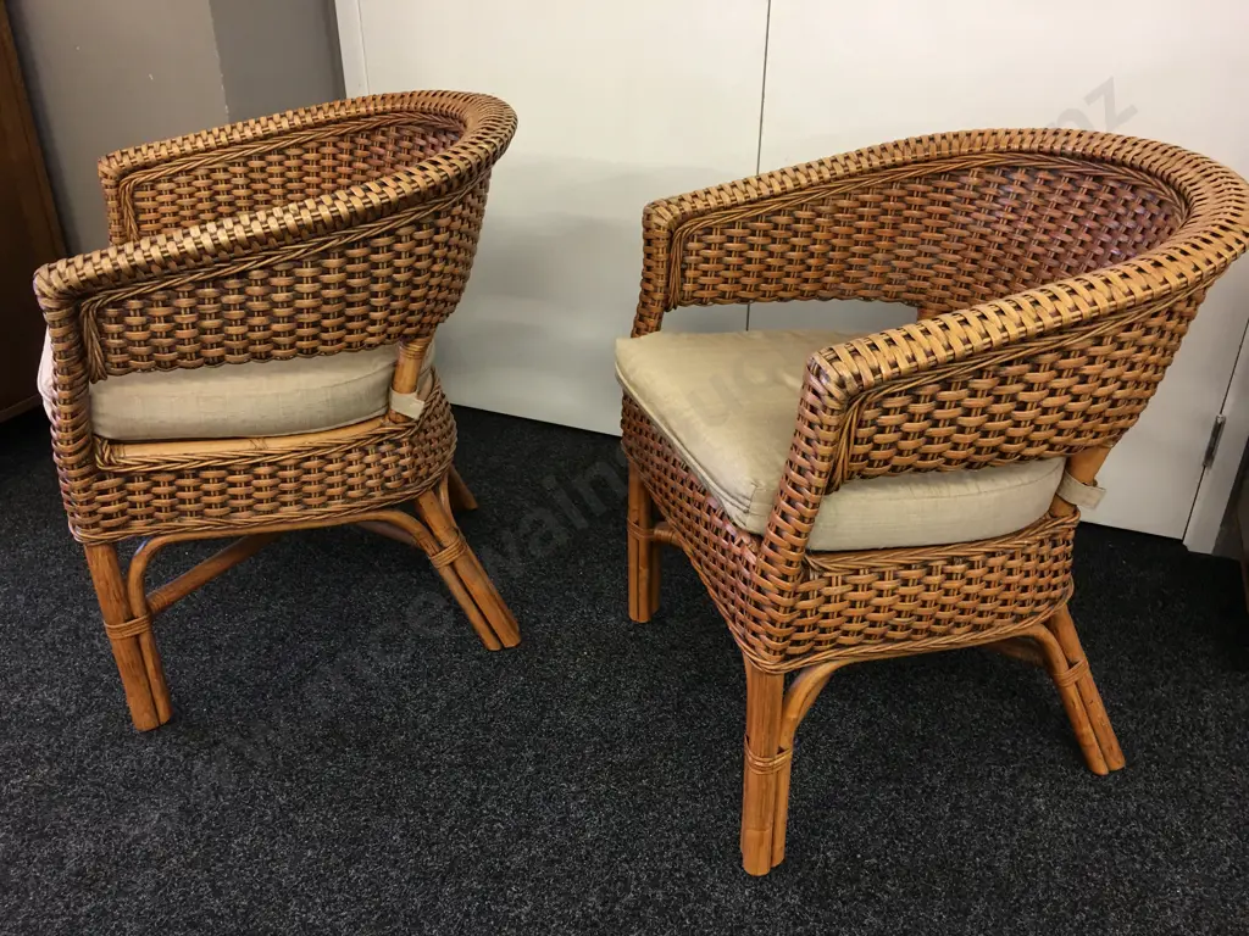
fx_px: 1046
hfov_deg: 61.7
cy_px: 468
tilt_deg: -26.7
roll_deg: -1.2
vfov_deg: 48.2
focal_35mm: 29
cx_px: 624
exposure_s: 1/17
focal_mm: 4.15
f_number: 2.2
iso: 50
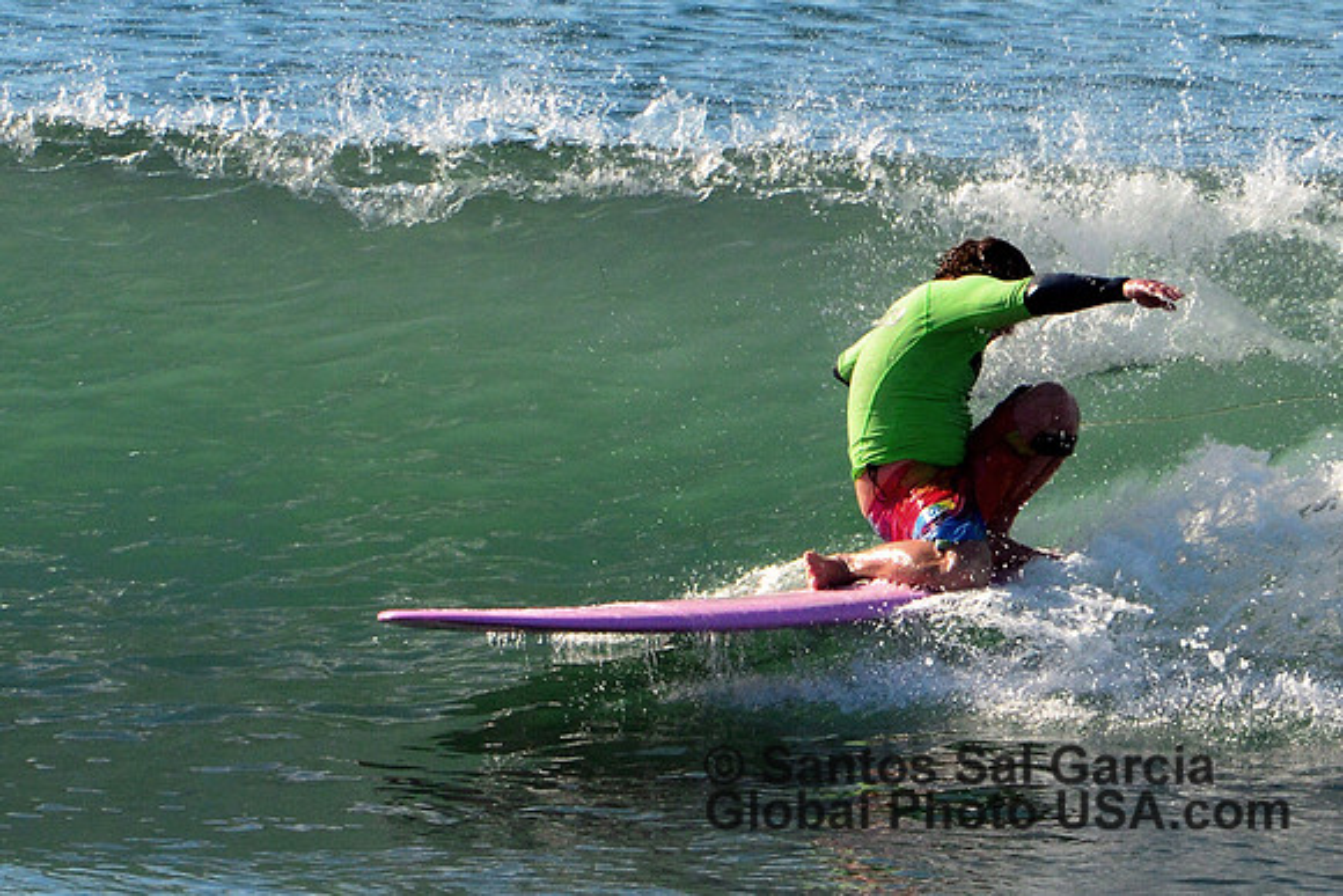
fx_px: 20522
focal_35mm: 550
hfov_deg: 3.7
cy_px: 448
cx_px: 672
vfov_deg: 2.5
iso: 1250
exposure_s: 1/800
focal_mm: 550
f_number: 16
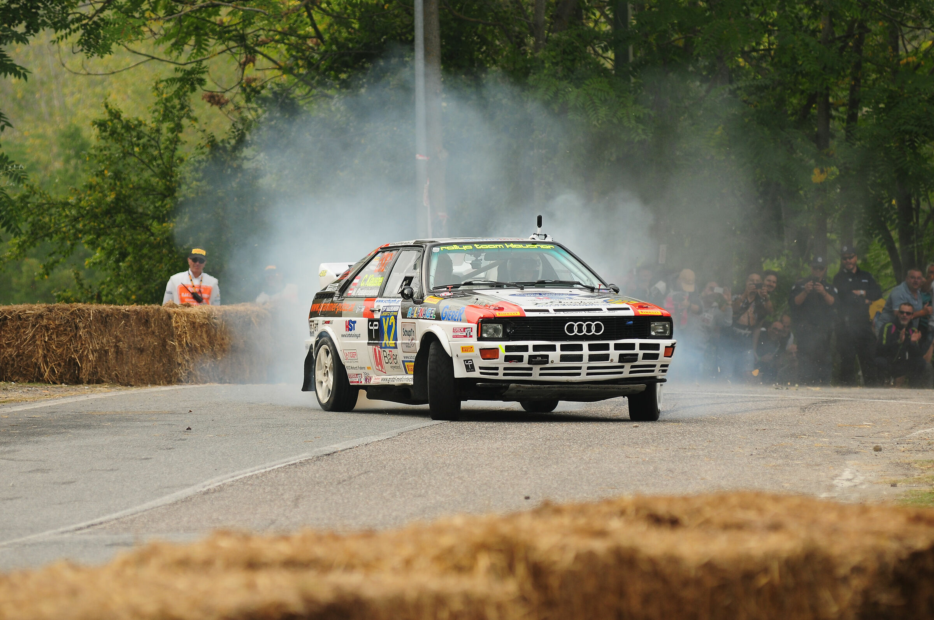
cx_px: 467
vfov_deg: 4.6
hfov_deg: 6.9
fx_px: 7774
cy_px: 310
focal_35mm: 300
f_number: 4
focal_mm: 200
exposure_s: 1/800
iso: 200
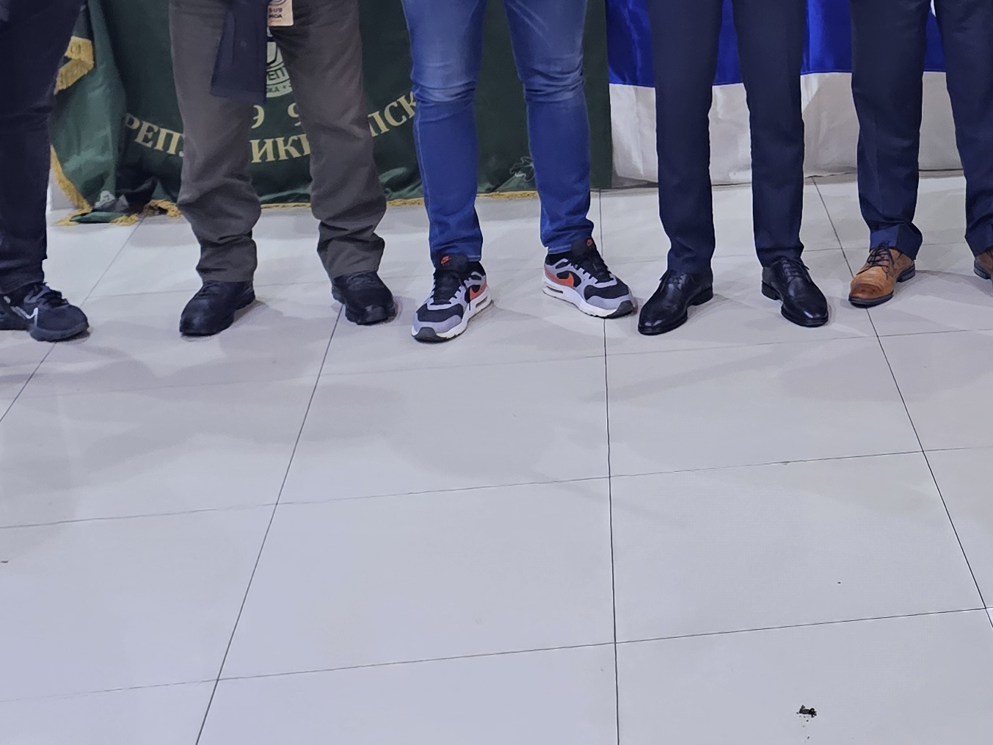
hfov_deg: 27.3
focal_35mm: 68
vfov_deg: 20.4
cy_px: -119
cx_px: 939
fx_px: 1951
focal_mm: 6.3
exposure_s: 1/100
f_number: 1.7
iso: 1000
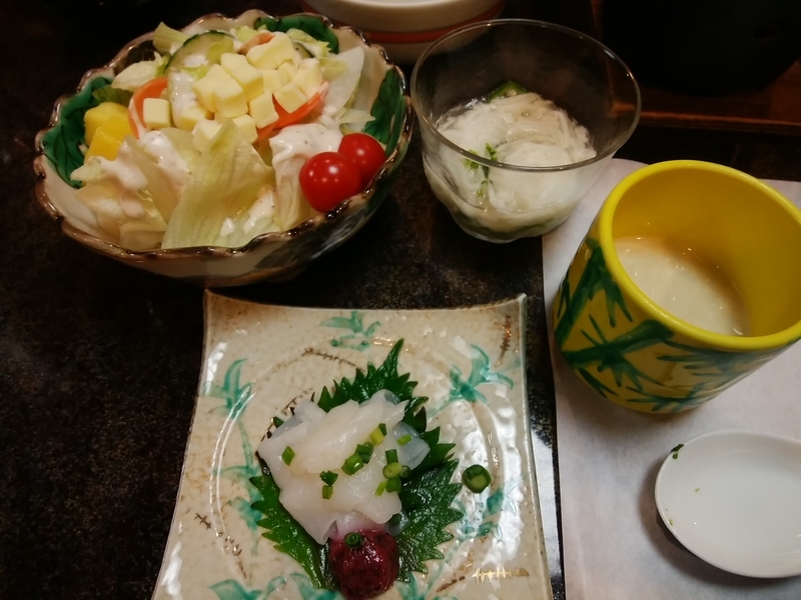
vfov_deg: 61.1
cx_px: 400
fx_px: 509
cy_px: 300
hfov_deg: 76.4
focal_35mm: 22
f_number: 2
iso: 100
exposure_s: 1/25
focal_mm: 3
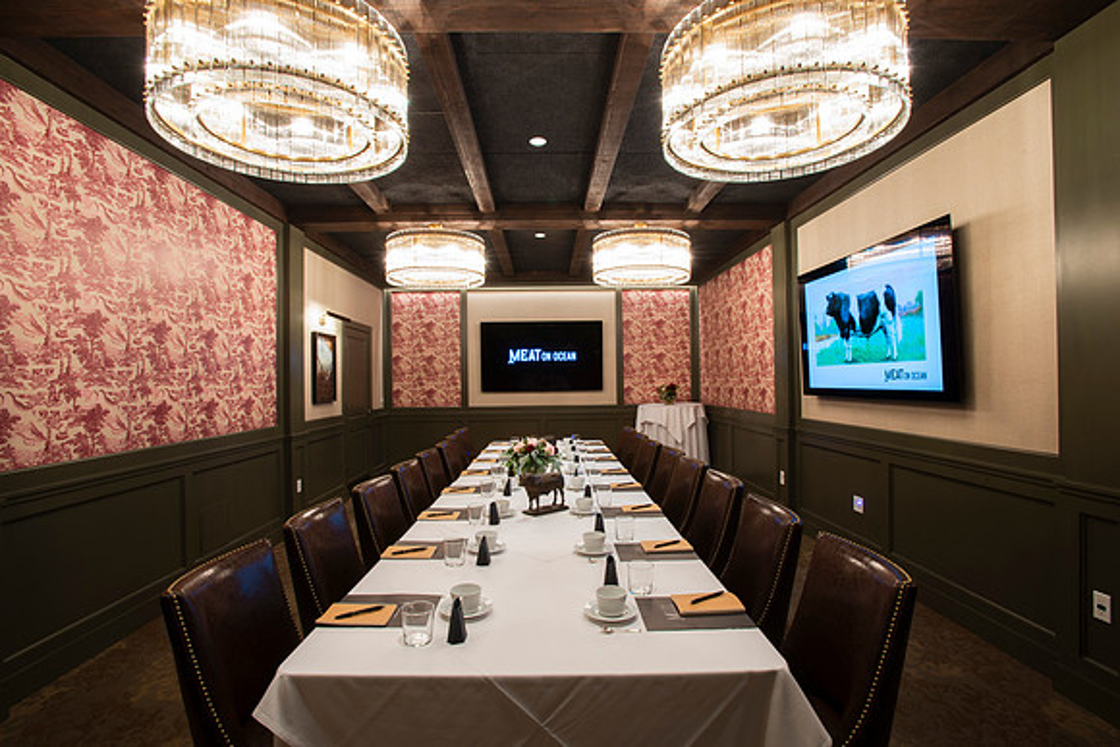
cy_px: 374
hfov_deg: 93.3
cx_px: 560
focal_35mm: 17
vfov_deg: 70.5
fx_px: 529
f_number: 22
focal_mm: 17
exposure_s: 8
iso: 200
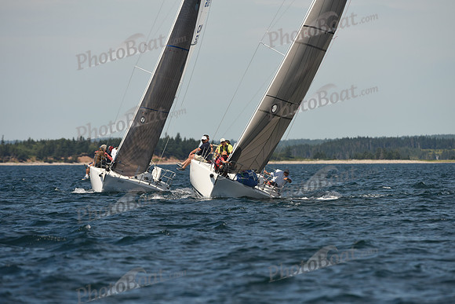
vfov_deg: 3.4
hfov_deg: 5.2
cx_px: 228
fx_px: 5057
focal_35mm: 400
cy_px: 152
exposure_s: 1/1000
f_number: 7.1
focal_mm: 400
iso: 250
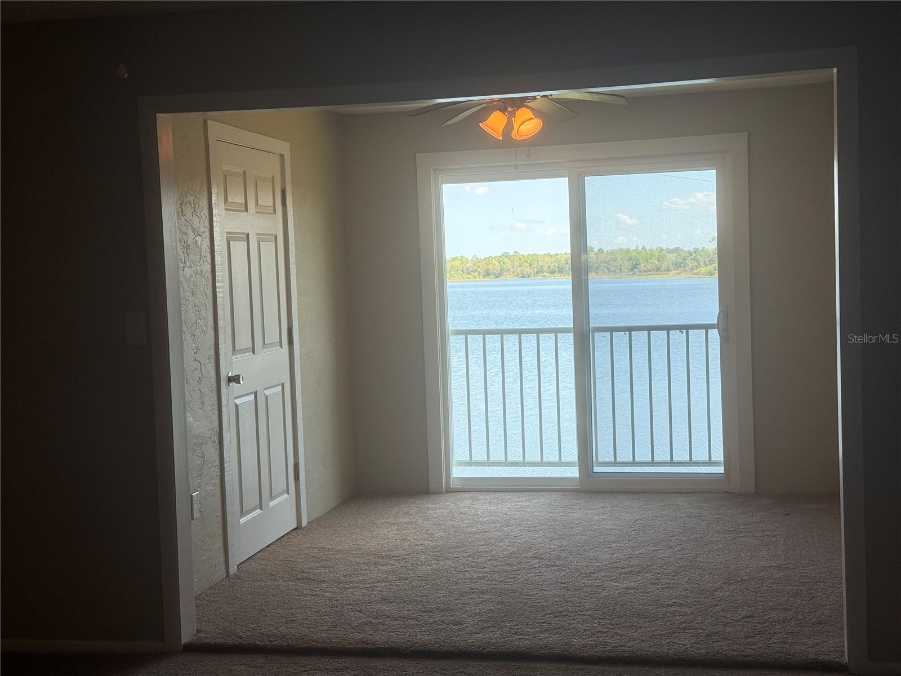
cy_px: 338
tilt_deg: -3.5
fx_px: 1249
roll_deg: +1.8
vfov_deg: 30.3
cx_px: 450
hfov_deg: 39.7
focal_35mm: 48
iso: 64
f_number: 1.78
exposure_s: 1/432
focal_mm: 6.76
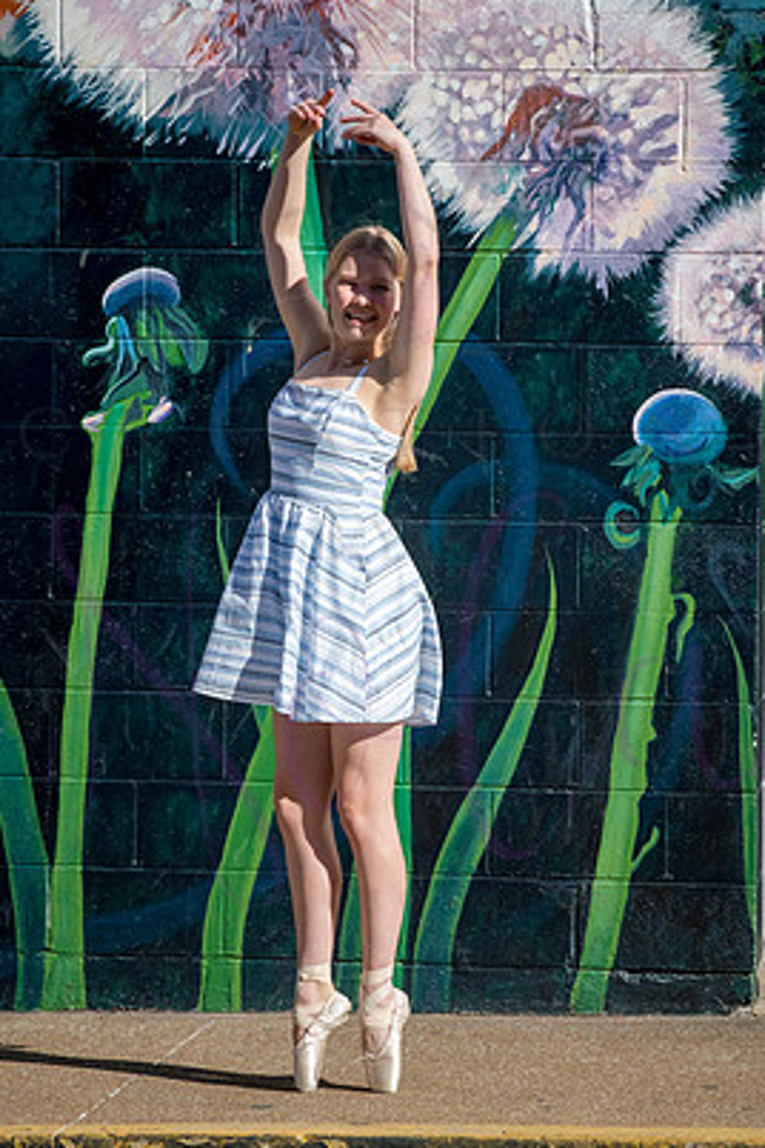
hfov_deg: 9.8
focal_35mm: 140
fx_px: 4462
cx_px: 400
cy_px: 534
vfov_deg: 14.7
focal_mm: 125
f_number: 9
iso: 400
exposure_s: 1/1000
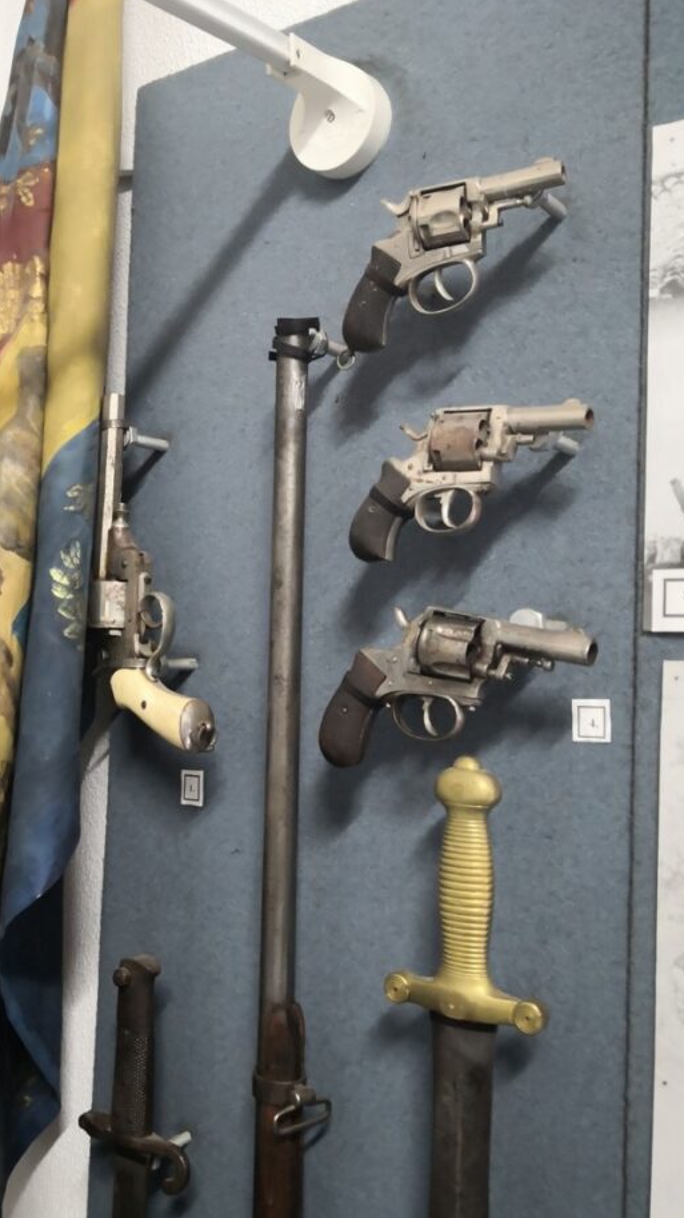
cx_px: 316
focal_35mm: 33
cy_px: 590
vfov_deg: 59.5
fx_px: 1065
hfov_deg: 35.6
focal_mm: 3.95
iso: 640
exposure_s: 1/20
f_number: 1.6
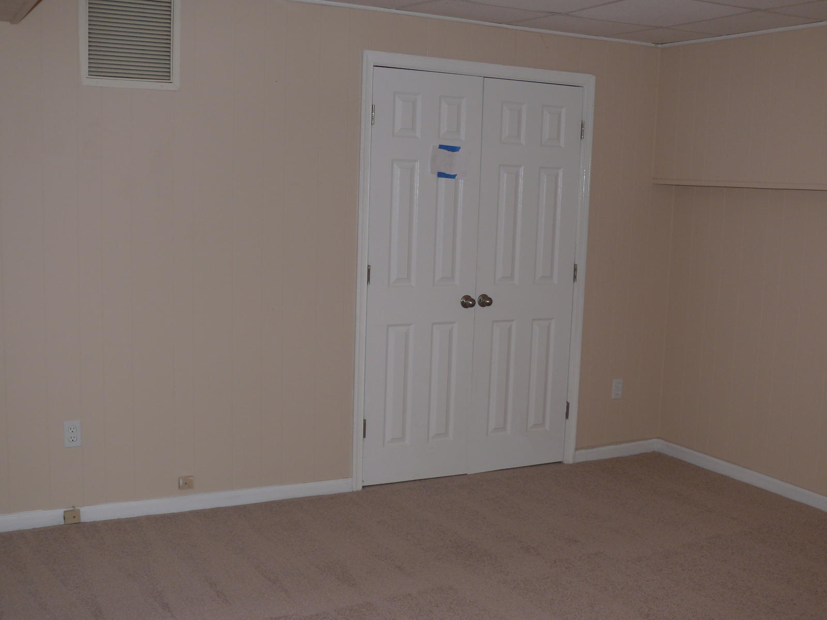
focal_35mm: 41
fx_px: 980
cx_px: 414
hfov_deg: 45.8
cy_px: 310
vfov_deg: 35.1
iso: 100
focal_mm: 8.2
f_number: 2.8
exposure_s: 1/30
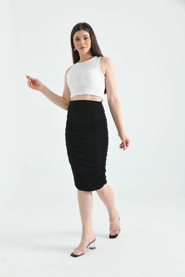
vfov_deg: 44.5
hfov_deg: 30.5
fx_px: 339
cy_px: 138
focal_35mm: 44
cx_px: 92
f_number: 6.3
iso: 100
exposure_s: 1/125
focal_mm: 44
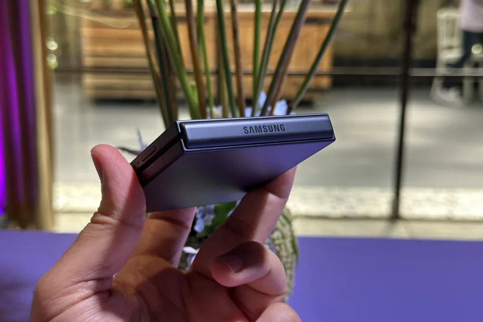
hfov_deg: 38.9
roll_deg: -0.7
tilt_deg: -15.0
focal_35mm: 51
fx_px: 684
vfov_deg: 26.5
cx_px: 246
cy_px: 160
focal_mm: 6.86
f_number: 1.78
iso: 100
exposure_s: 1/239
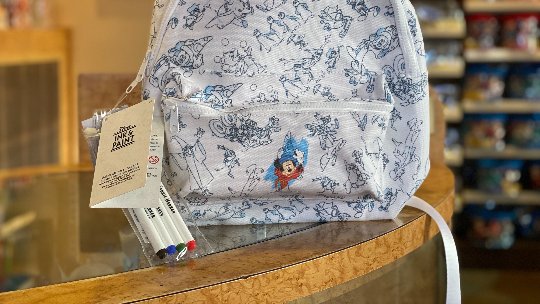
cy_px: 100
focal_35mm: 57
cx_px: 269
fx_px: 816
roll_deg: -0.1
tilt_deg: -3.8
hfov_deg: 36.6
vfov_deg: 21.0
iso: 100
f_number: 2
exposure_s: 1/120
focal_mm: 6
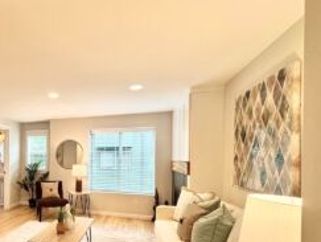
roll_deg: -0.5
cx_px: 62
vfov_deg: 57.8
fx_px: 214
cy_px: 160
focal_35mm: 23
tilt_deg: -1.0
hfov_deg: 66.7
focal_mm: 2.22
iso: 160
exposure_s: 1/120
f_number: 2.2
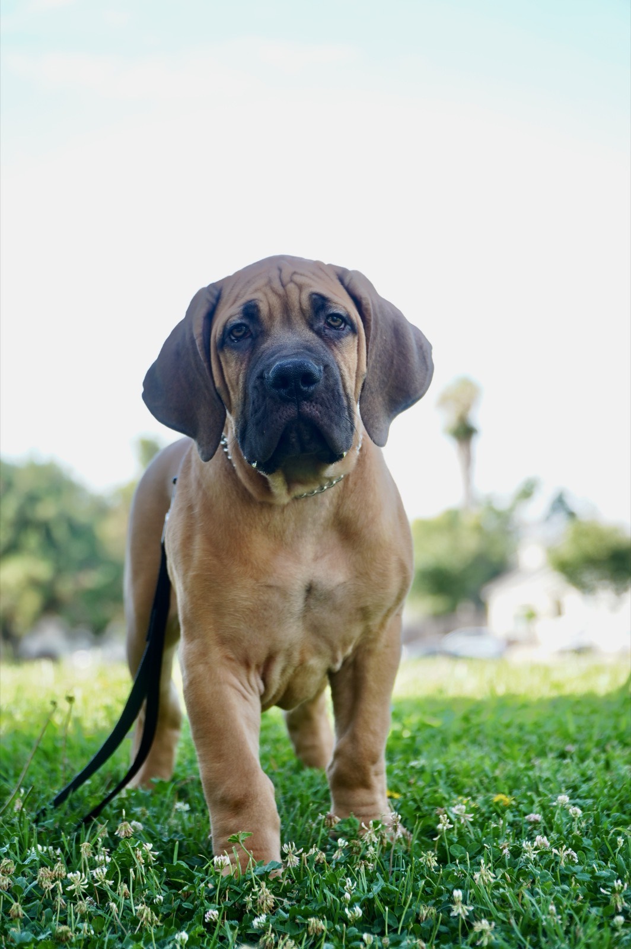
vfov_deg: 23.4
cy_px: 474
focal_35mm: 87
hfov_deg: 15.7
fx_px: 2291
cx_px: 316
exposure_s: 1/125
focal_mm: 58
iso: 100
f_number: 4
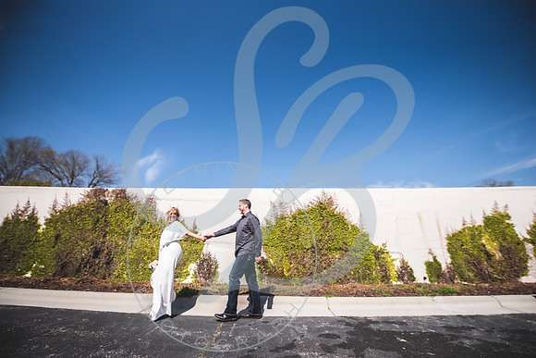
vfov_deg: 80.5
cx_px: 270
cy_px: 179
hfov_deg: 103.5
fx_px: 211
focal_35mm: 14
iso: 100
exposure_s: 1/3200
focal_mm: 14
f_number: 2.8
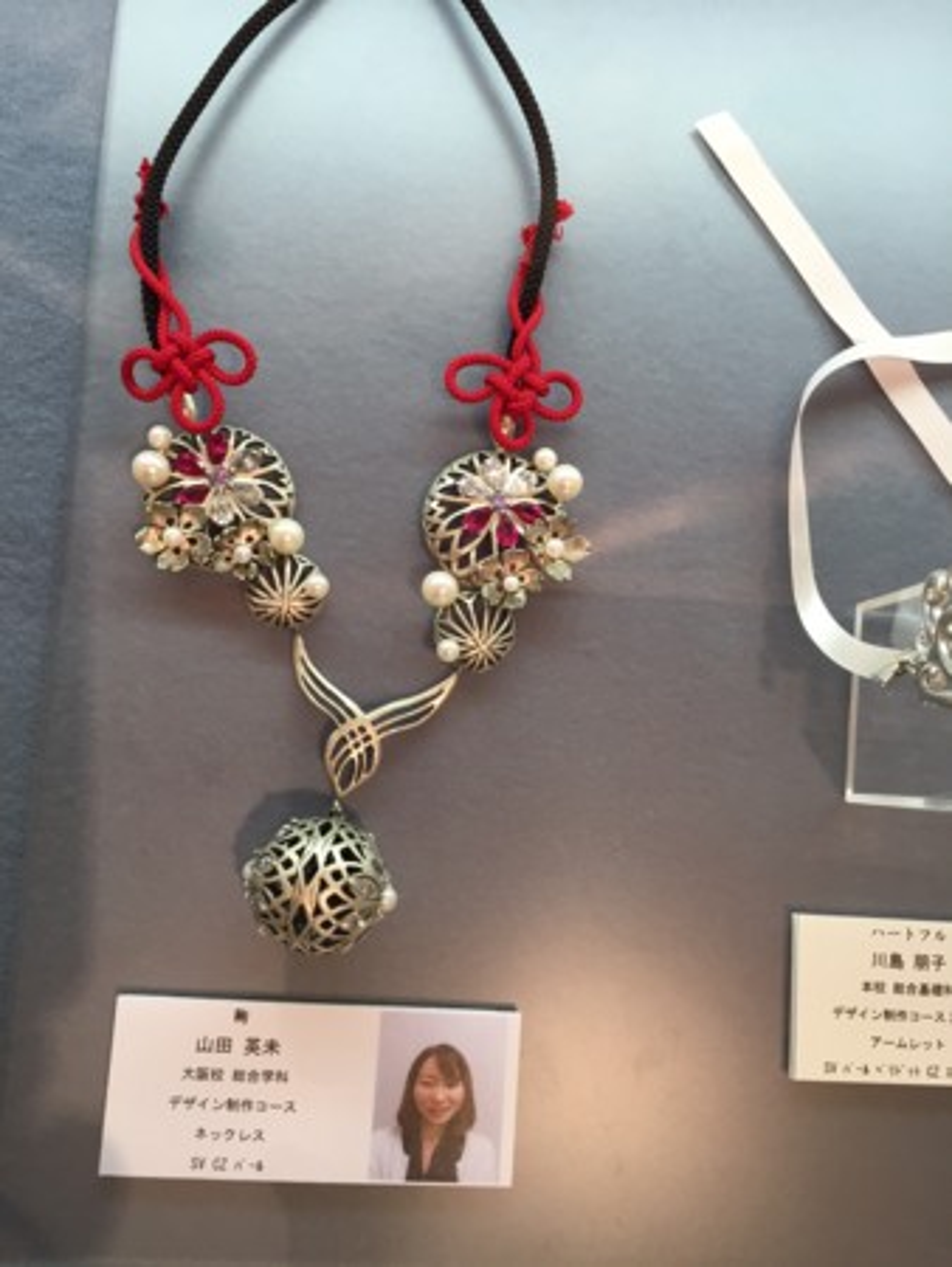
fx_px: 1062
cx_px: 476
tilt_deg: -81.7
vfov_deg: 61.6
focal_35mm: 29
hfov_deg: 48.3
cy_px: 634
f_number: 2.2
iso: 32
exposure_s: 1/33
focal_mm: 4.15
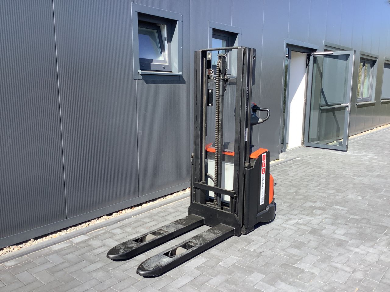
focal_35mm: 31
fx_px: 349
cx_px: 195
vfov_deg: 45.4
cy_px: 146
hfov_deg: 58.4
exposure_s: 1/558
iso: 25
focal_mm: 3.3
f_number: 2.4
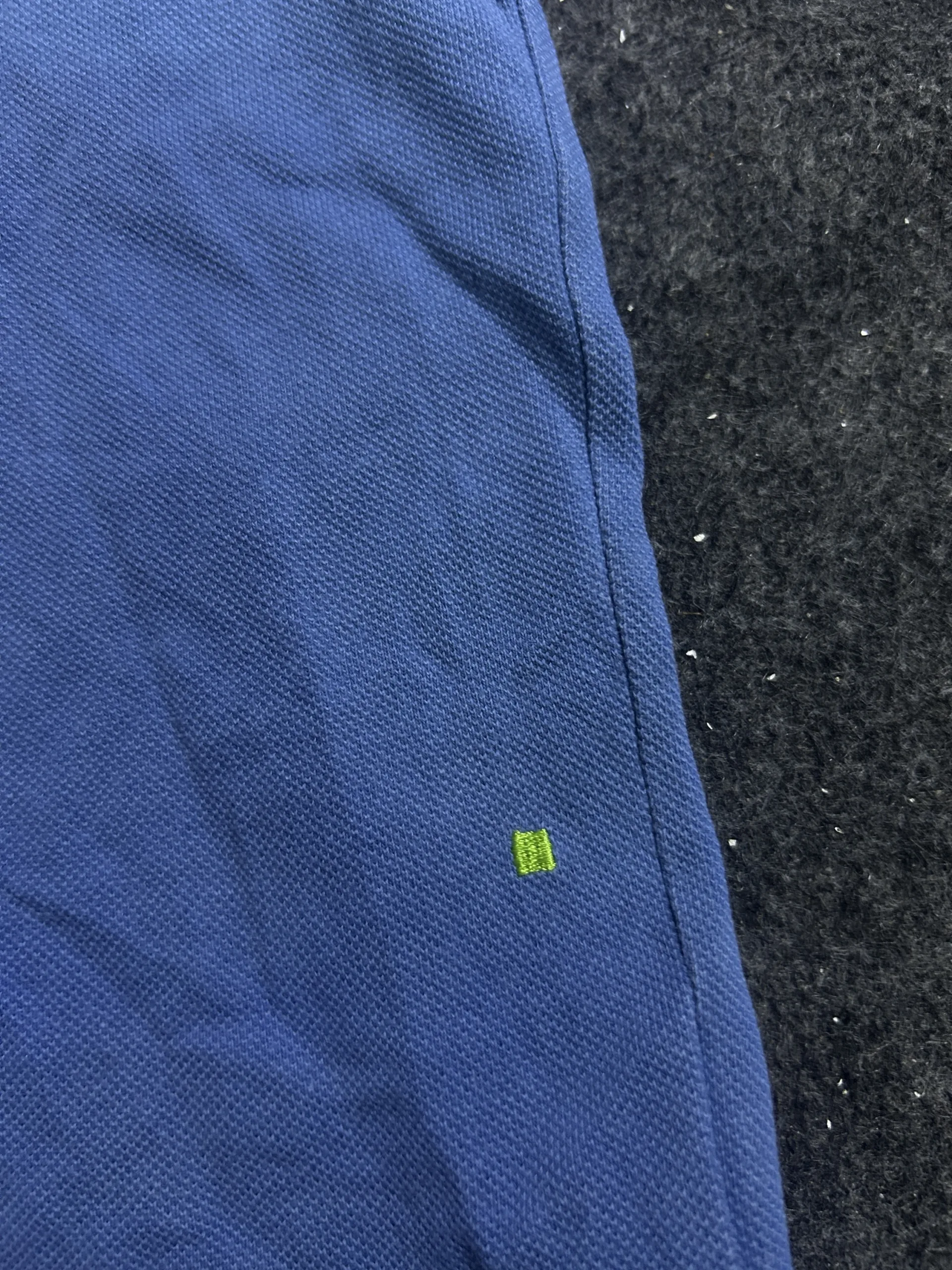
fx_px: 953
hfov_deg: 53.1
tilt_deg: -63.9
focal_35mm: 26
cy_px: 635
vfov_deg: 67.3
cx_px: 476
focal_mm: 5.7
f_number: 1.5
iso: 250
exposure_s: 1/50
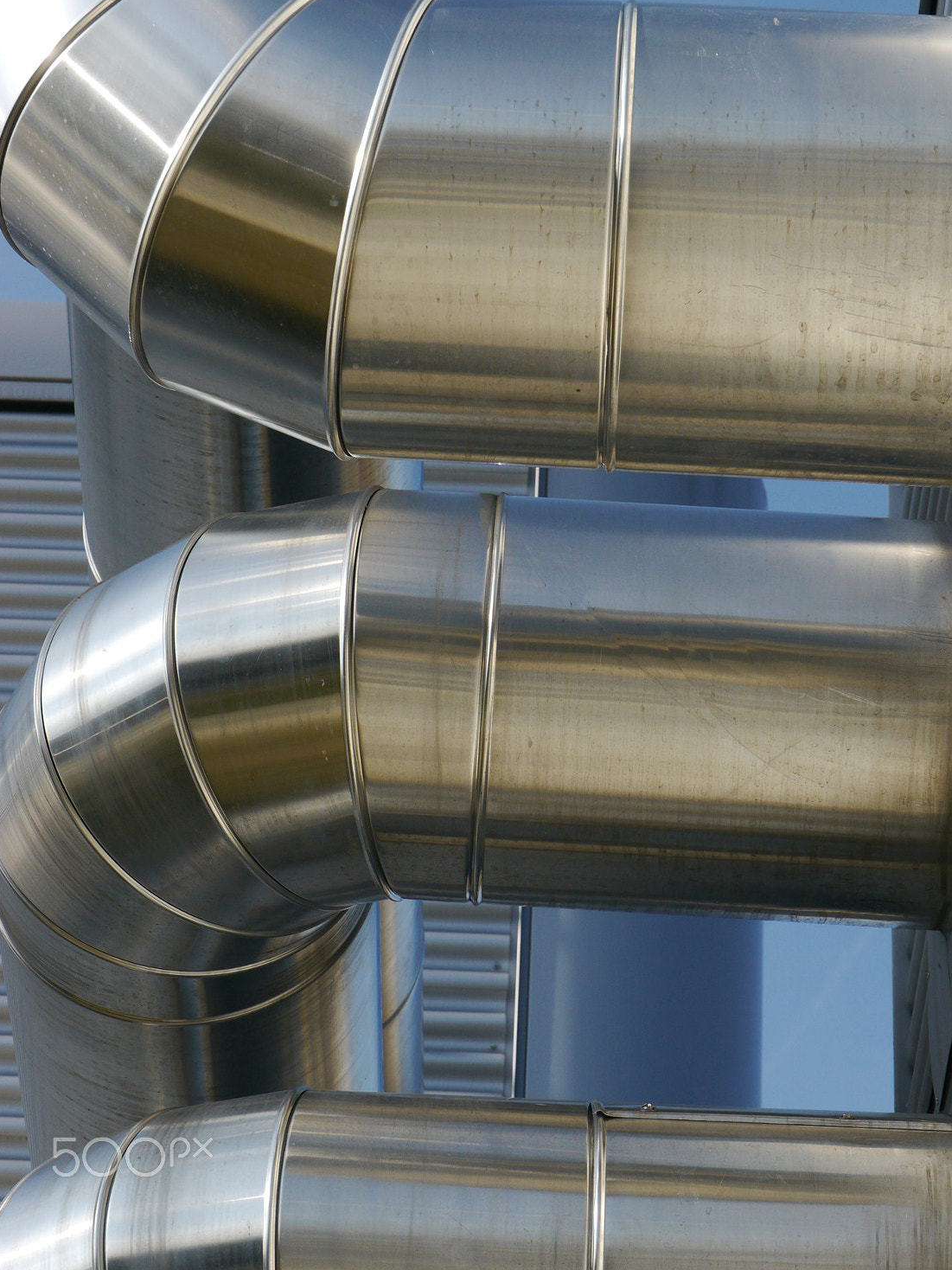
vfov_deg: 14.8
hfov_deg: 11.1
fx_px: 4877
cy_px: 579
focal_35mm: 133
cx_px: 517
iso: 160
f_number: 8
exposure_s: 1/320
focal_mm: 61
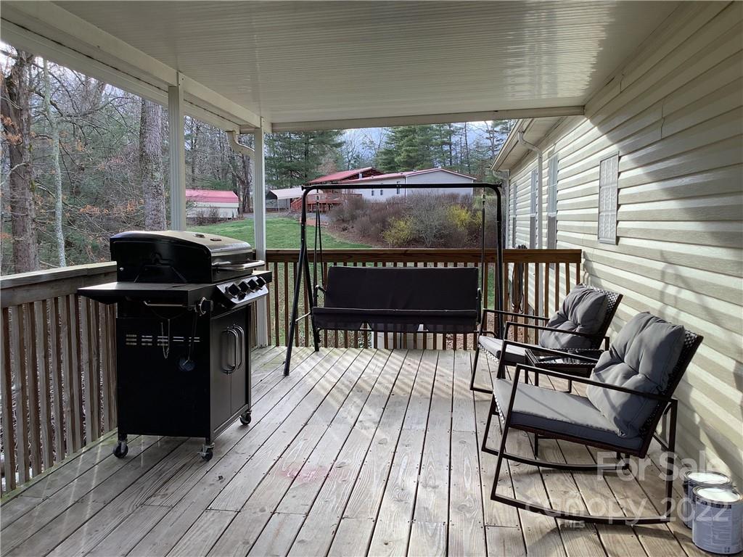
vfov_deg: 45.4
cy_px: 278
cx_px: 372
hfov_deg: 58.4
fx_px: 665
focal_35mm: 31
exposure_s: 1/100
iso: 40
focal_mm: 3.3
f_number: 2.4
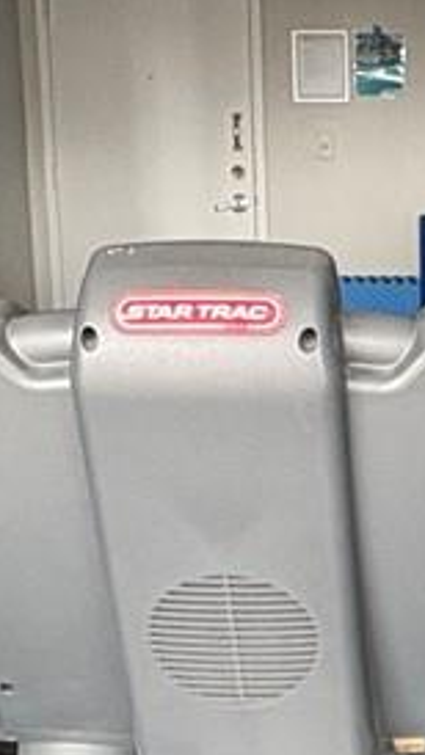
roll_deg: -0.1
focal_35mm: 89
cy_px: 521
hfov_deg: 13.2
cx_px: 527
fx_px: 1784
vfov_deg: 23.8
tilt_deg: -13.1
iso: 200
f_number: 2.2
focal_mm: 2.22
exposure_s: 1/99
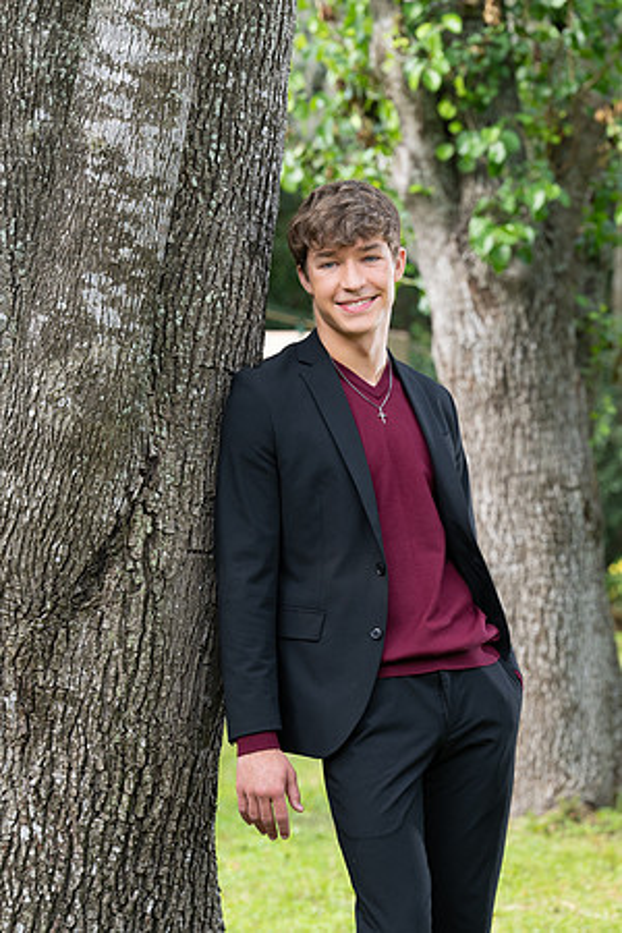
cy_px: 466
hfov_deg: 8.1
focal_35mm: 170
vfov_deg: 12.1
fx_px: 4405
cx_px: 311
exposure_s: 1/100
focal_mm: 170
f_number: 8
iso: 400
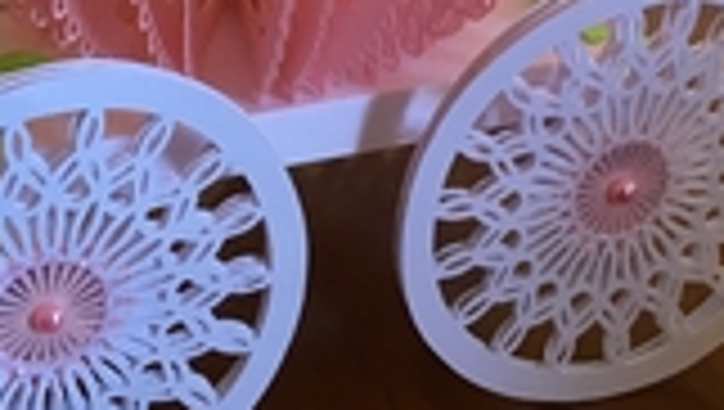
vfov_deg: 13.0
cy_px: -232
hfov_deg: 23.9
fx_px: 1691
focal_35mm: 88
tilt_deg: -21.0
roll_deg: -1.9
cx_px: 180
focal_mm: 4.15
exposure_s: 1/33
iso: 100
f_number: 2.2
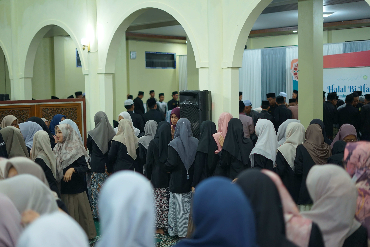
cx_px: 185
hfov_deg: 39.6
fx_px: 514
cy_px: 124
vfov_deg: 27.0
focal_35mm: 50
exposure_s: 1/125
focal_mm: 50
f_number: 1.8
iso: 800
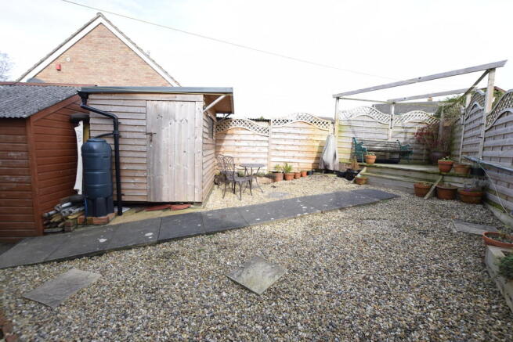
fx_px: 214
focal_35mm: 15
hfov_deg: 100.4
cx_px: 256
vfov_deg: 77.4
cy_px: 171
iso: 400
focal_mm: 10
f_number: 8
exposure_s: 1/250
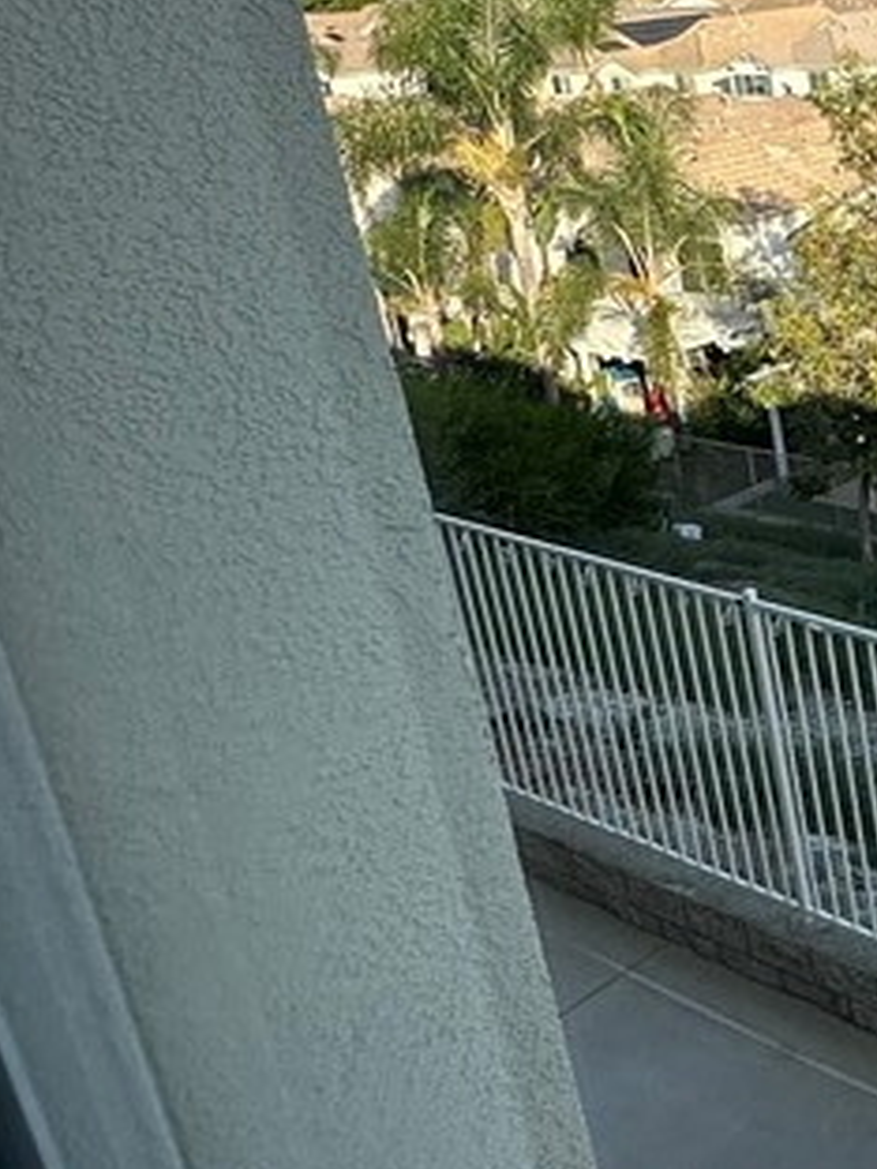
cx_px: 1357
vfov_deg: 40.7
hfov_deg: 24.0
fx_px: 1554
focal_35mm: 46
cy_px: 382
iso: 40
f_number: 2.2
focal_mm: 2.22
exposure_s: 1/963
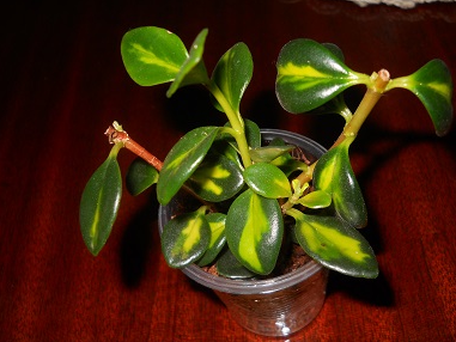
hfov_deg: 43.8
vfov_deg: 33.6
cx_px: 236
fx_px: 567
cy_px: 175
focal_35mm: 43
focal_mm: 6.72
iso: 80
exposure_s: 1/30
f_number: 5.5
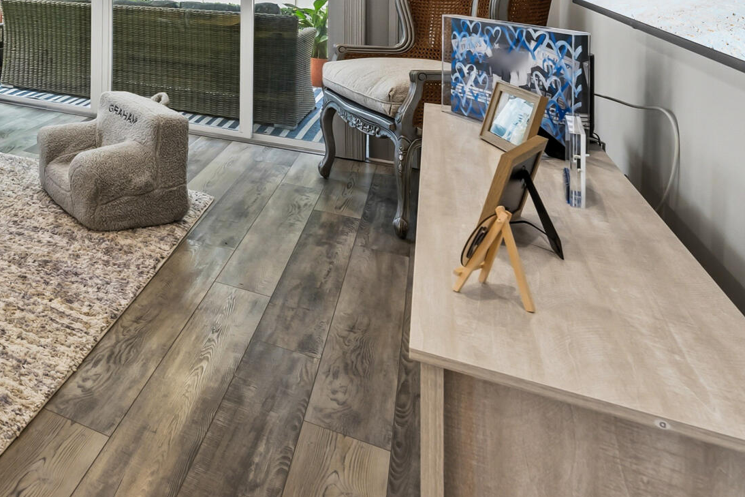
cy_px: -60
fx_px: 662
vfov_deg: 34.9
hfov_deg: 45.7
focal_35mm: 32
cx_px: -54
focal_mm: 14
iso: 250
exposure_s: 1/3
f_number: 9
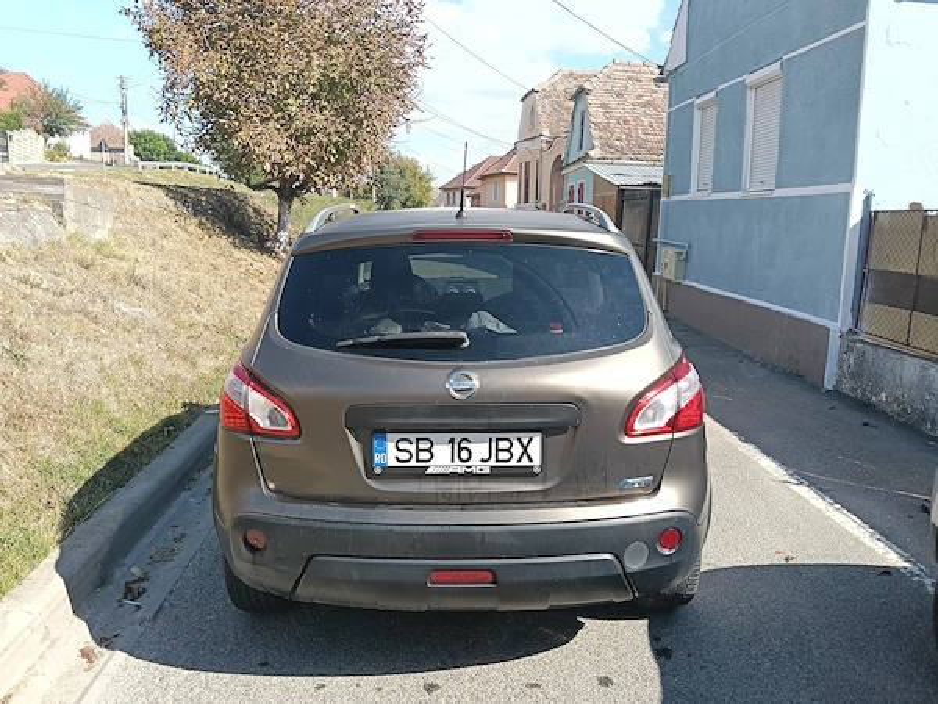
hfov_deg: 65.3
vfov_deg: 51.4
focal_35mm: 27
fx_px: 732
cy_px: 352
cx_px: 469
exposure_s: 1/365
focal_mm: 3.98
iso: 50
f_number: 1.8
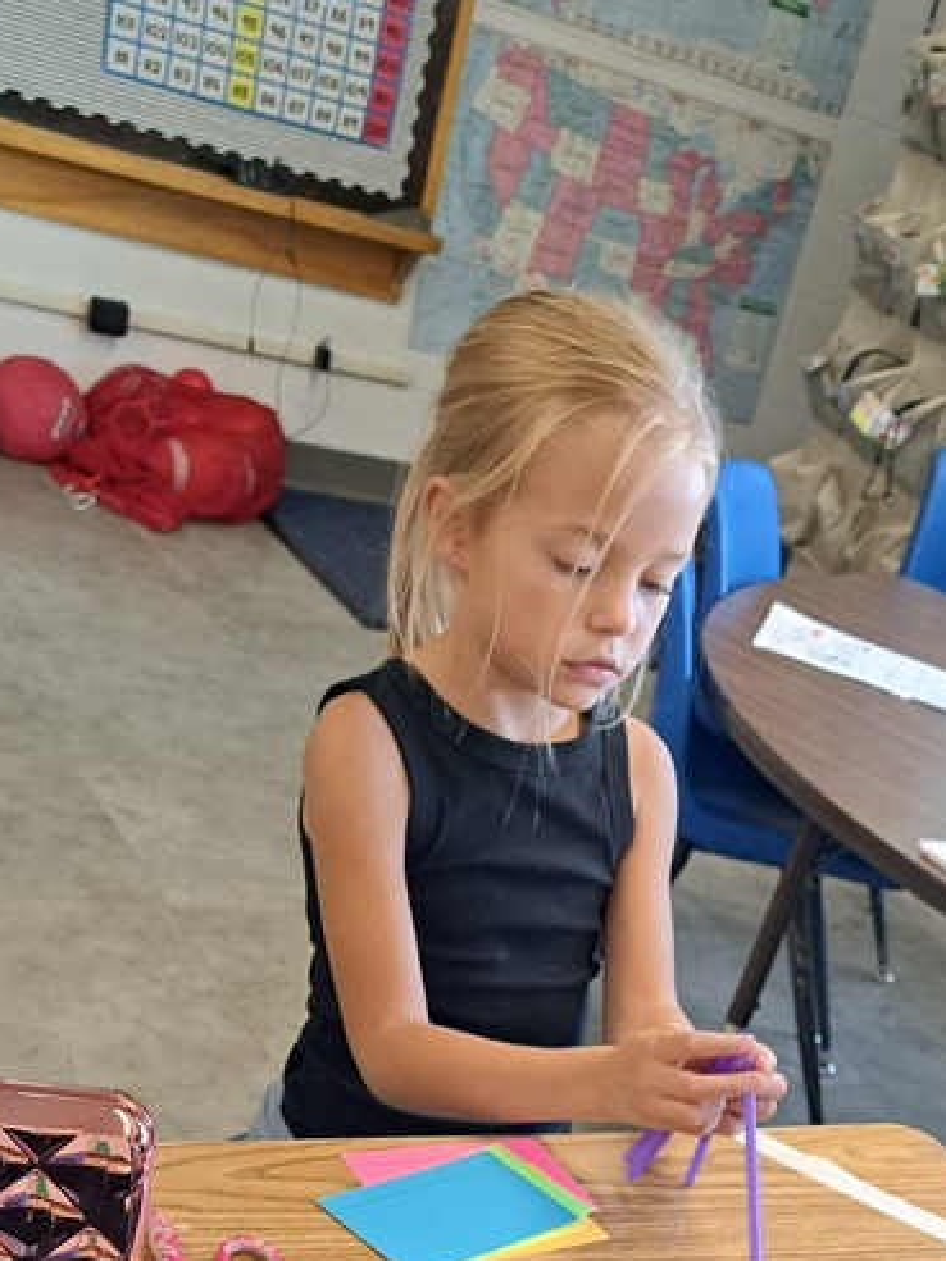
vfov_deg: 34.2
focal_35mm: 50
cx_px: 756
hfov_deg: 28.5
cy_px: 1310
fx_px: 1822
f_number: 1.8
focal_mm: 5.23
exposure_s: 1/60
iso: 125
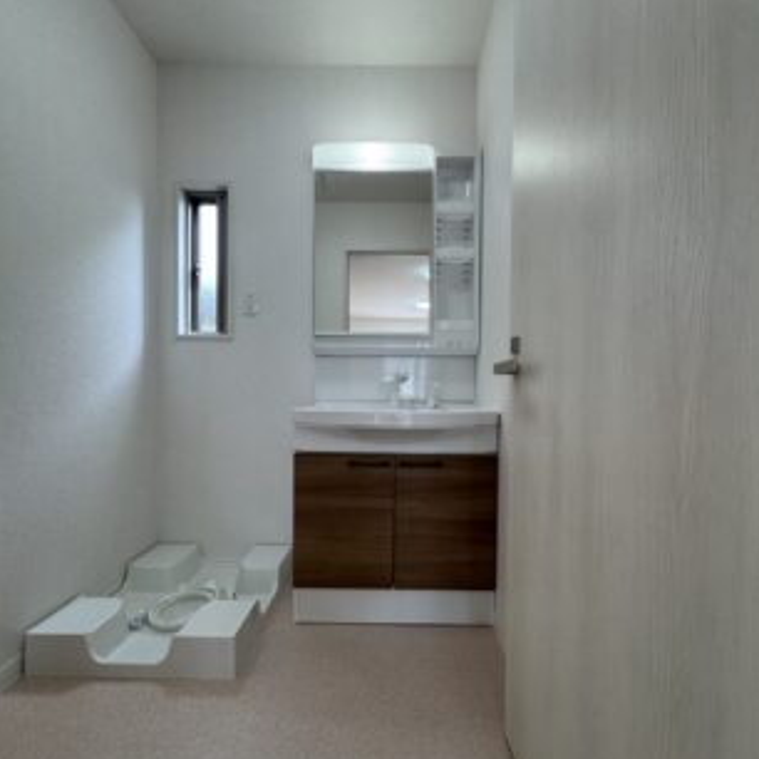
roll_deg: -1.1
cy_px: 399
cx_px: 388
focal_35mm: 17
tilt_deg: -0.6
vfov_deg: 83.9
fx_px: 422
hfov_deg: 84.0
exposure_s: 1/120
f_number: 2.2
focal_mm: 2.22
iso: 125
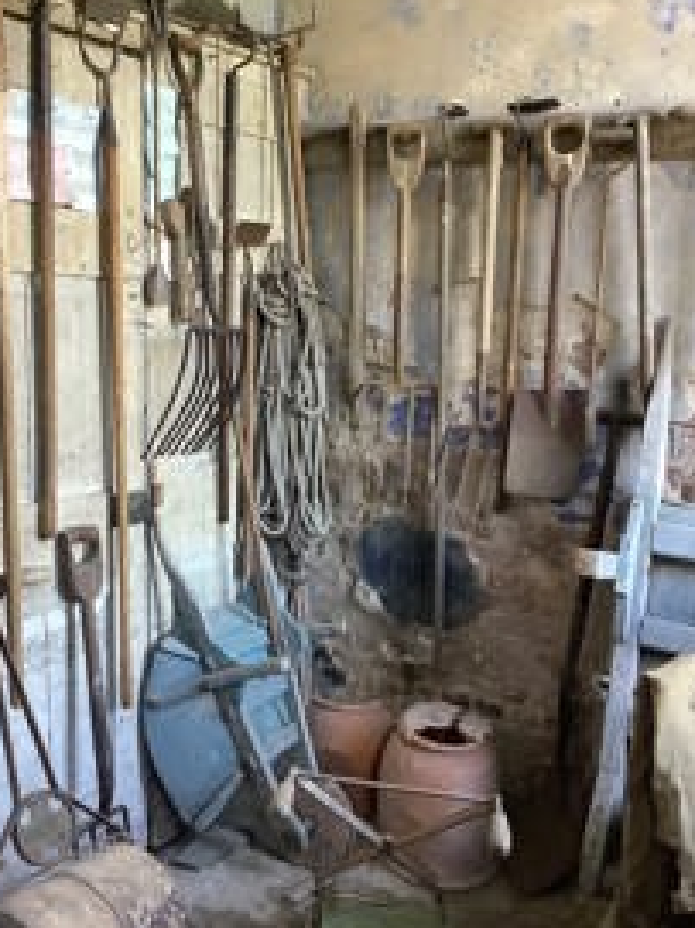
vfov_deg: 46.7
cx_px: 288
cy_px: 527
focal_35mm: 40
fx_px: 1072
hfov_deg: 35.8
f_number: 2.4
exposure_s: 1/50
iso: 250
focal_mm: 3.3
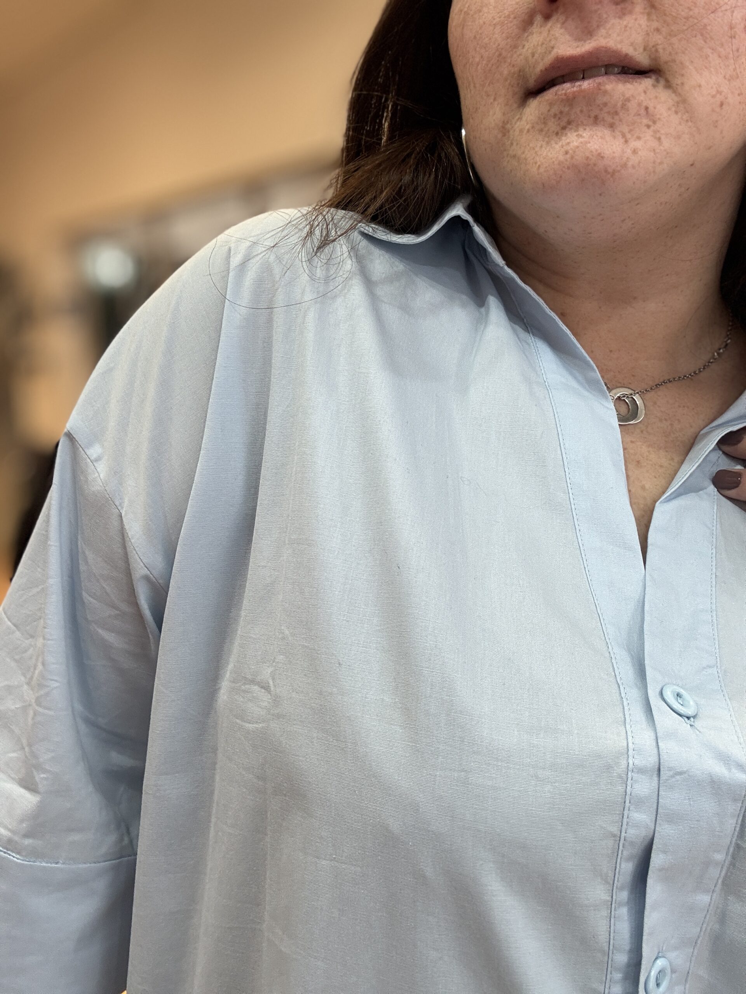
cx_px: 373
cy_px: 497
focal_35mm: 30
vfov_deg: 60.0
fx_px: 862
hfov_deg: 46.8
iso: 64
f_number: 1.9
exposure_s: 1/50
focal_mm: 2.69
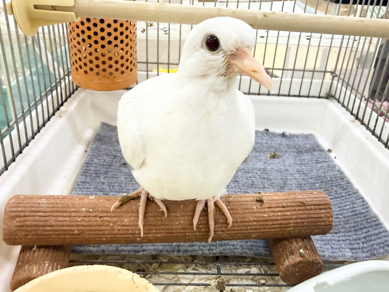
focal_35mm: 24
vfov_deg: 56.8
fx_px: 270
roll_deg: -2.6
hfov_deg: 71.6
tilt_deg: -27.1
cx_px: 194
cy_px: 146
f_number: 2.2
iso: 320
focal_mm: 2.22
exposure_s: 1/50
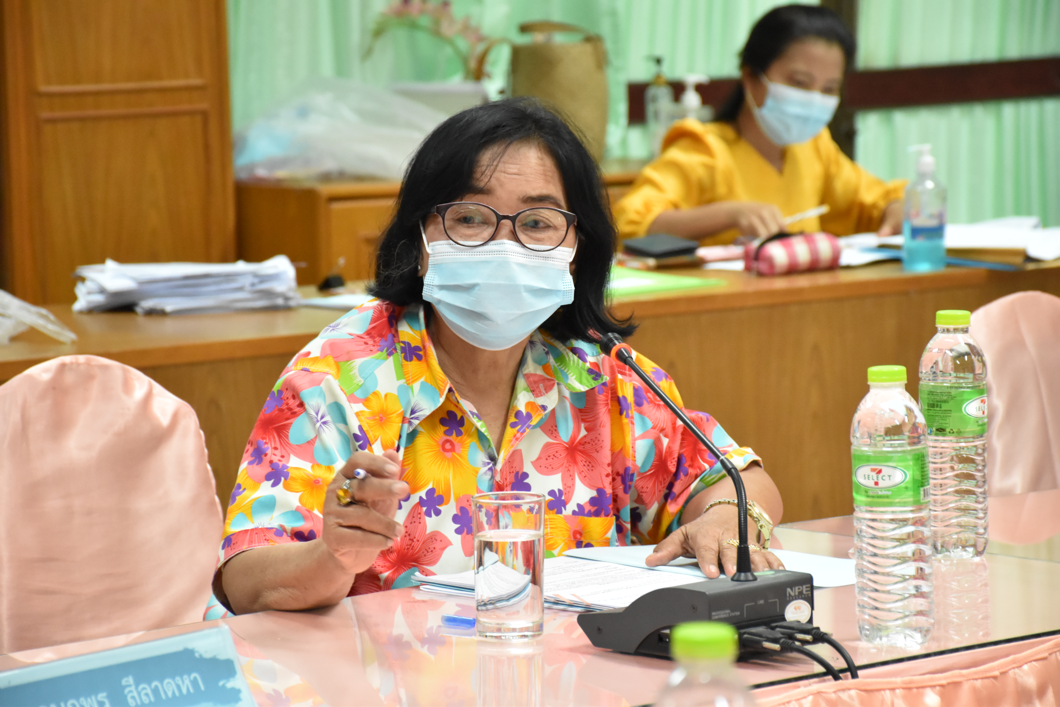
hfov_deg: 13.7
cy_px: 354
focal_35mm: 150
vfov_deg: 9.1
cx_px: 530
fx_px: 4416
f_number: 7.1
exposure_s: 1/100
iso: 4000
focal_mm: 100
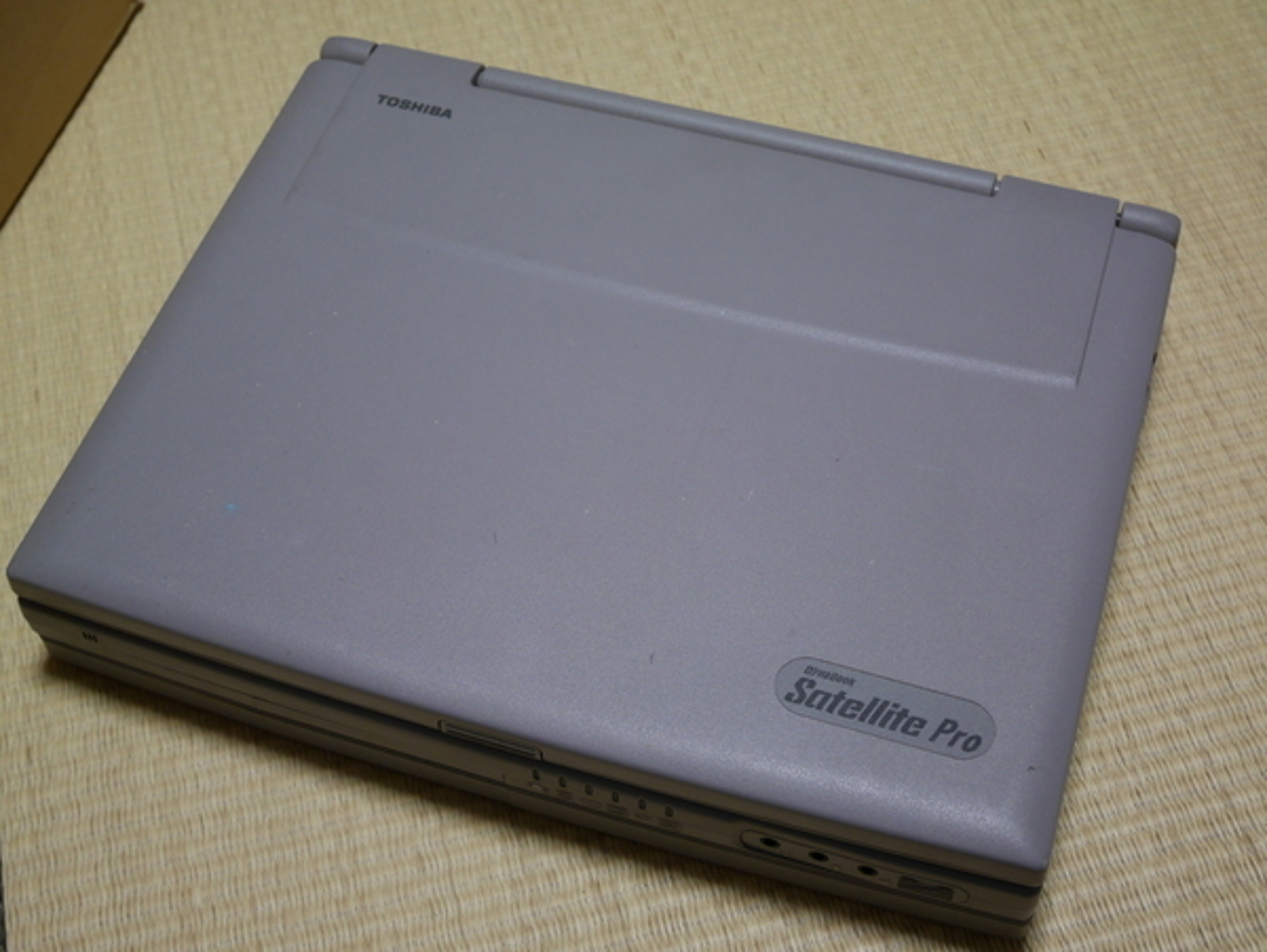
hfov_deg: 38.2
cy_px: 476
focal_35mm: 50
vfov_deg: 29.1
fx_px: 1832
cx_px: 634
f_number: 5.2
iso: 800
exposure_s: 1/30
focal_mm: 25
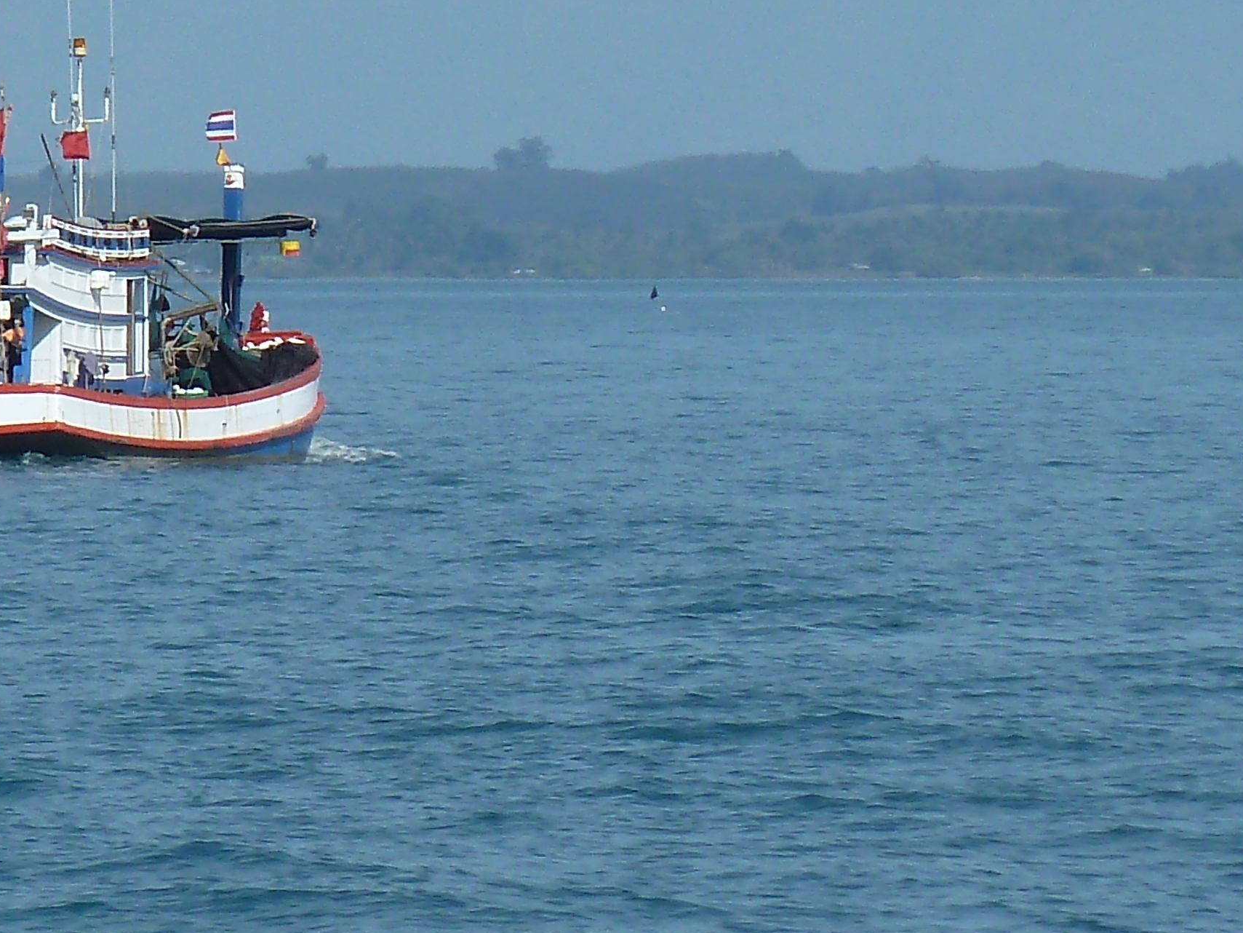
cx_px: 315
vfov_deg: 1.6
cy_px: 392
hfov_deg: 2.1
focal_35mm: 934
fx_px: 33541
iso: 80
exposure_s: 1/500
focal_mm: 49.2
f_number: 5.6
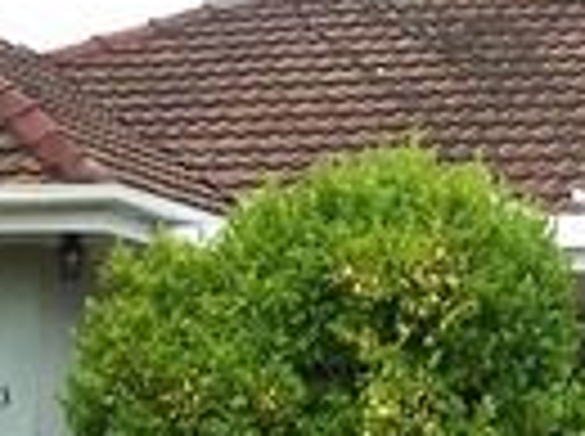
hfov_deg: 11.1
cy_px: 297
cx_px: 598
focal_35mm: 176
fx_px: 2969
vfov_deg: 8.4
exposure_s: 1/500
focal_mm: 6.3
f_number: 4
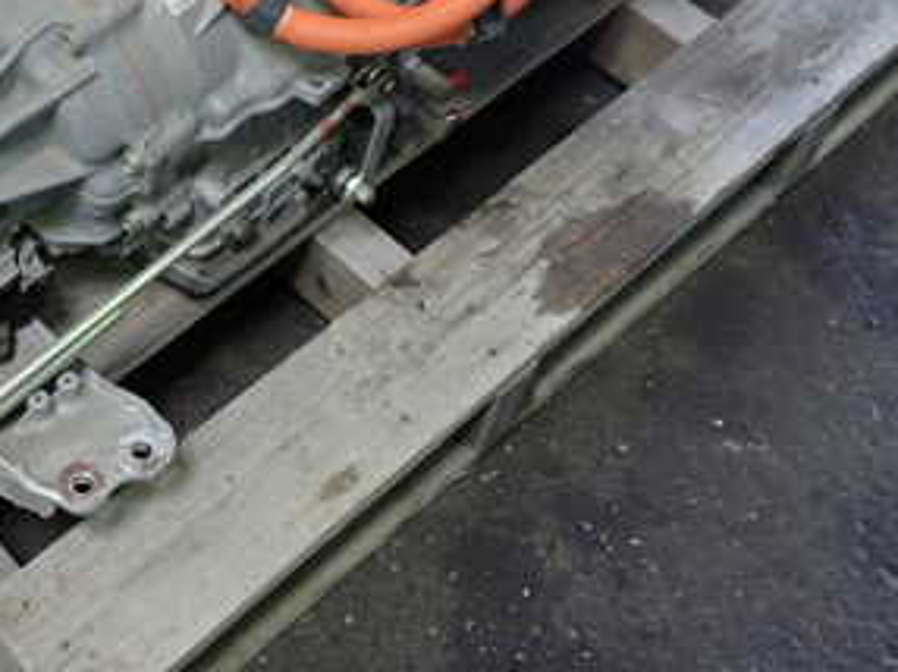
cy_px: 97
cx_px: 132
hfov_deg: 29.8
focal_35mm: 63
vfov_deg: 22.8
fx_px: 1633
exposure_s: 1/30
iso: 200
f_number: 2.3
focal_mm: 5.4
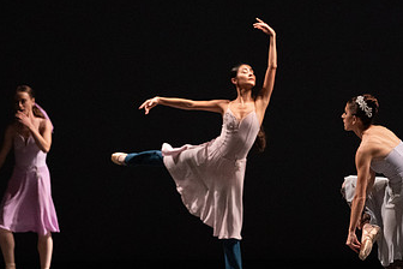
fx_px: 3862
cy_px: 130
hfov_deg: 6.0
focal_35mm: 345
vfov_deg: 4.0
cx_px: 219
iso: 12800
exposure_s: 1/400
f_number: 5
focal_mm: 200
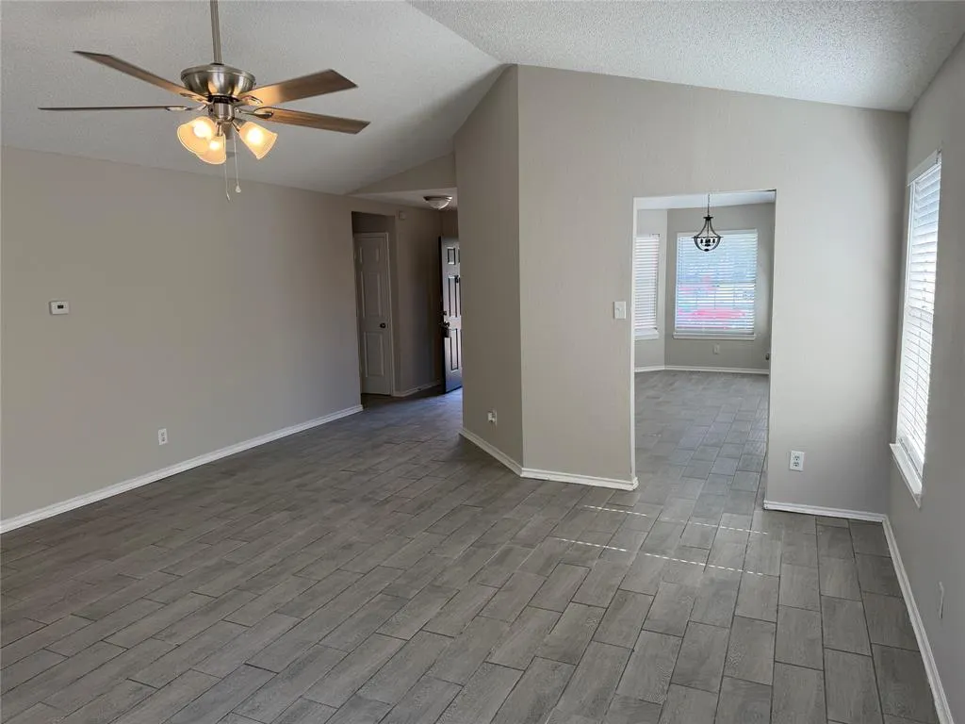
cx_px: 482
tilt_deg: -6.1
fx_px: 669
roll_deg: +2.4
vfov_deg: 56.8
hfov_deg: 71.6
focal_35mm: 24
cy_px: 362
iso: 80
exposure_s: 1/176
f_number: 1.78
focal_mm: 6.76
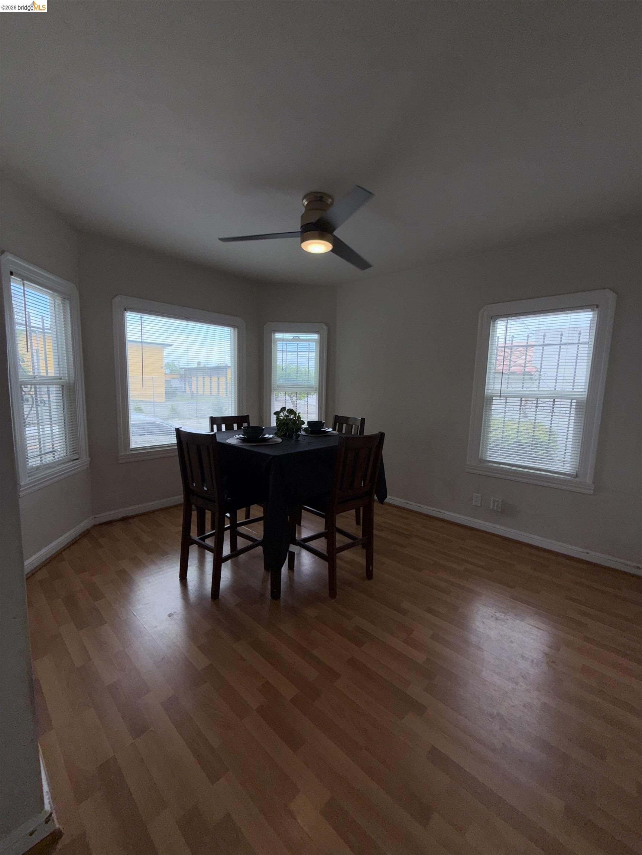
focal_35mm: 14
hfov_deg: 85.7
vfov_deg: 102.1
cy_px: 428
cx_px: 321
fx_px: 346
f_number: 2.2
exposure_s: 1/197
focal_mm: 2.22
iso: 16
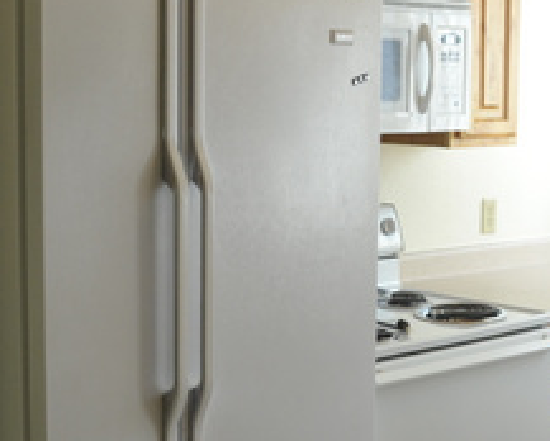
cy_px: 242
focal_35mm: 83
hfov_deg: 22.7
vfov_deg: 18.5
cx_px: 446
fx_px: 1352
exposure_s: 1/60
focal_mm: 20
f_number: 4.5
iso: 400
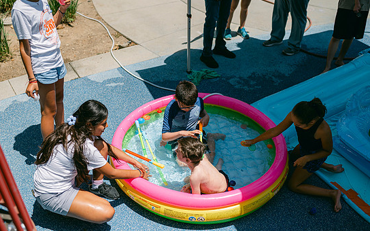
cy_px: 106
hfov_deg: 51.5
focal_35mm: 38
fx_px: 383
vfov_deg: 33.6
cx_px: 183
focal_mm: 35
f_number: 2
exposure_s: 1/6400
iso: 100
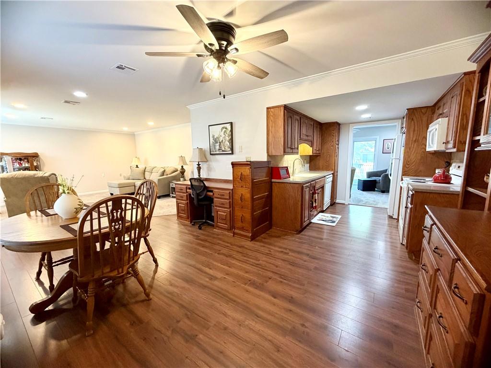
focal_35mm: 14
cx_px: 246
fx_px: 199
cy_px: 184
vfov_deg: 85.7
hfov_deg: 102.1
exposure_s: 1/60
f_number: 2.2
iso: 400
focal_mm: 2.22
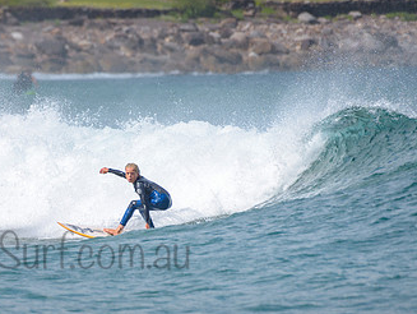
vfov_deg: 1.4
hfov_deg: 1.9
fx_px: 12590
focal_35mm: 1044
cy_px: 184
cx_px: -28
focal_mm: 500
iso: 160
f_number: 5.6
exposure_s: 1/2000
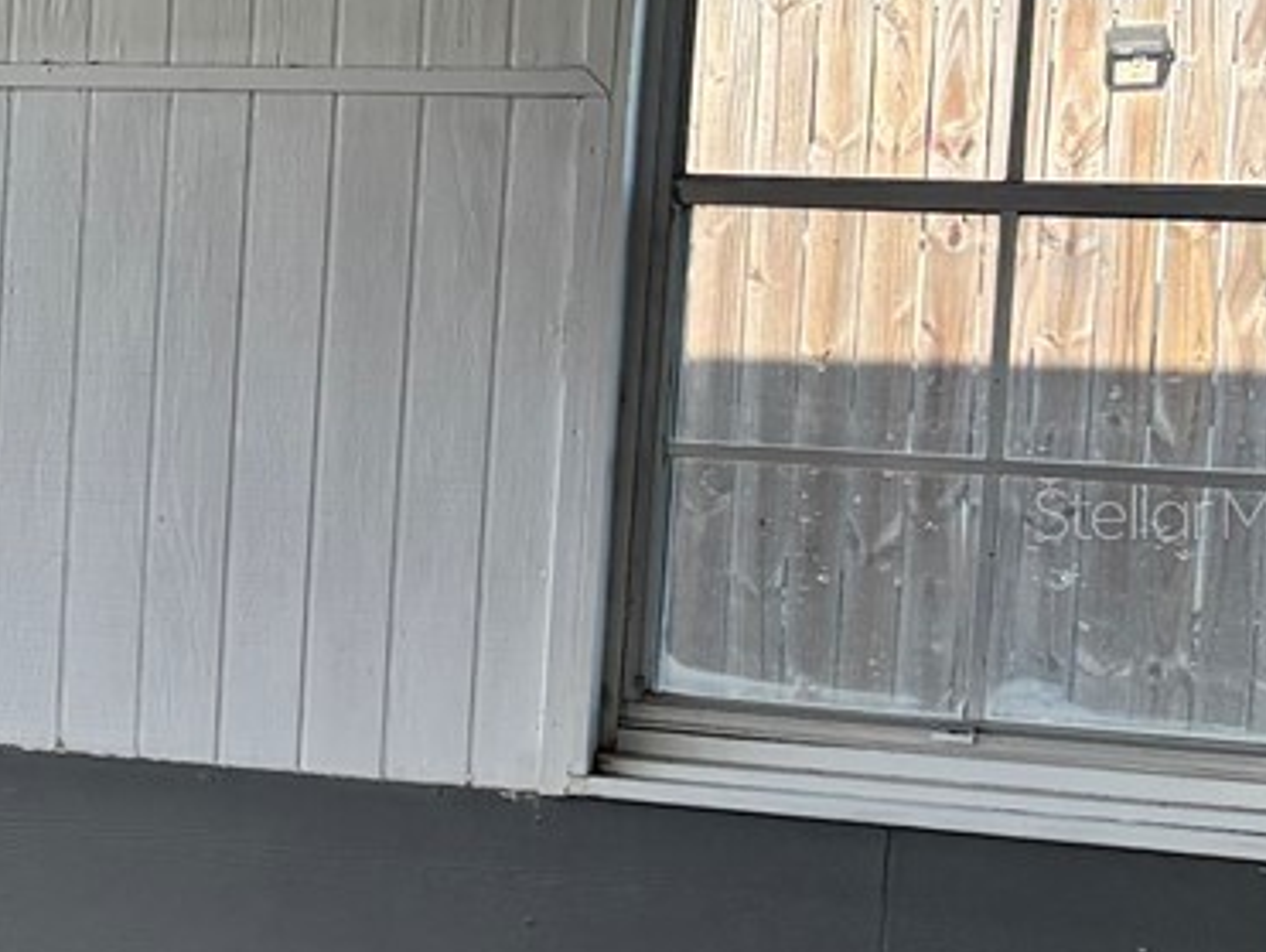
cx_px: -1375
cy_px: 512
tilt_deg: -5.6
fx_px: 4100
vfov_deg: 13.2
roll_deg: -0.7
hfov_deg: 14.2
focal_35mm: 112
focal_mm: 5.96
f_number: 1.6
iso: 50
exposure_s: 1/688
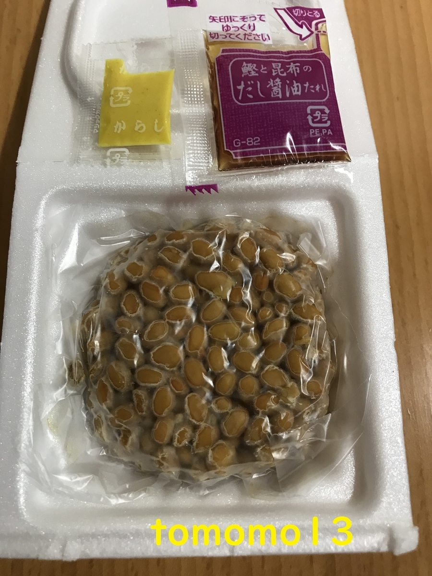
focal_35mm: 28
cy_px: 288
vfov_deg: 63.4
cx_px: 216
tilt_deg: -76.5
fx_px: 466
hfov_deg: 49.7
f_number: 1.8
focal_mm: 3.99
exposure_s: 1/20
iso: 40
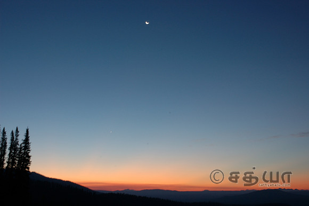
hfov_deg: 48.0
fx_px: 347
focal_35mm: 40
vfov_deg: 33.0
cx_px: 154
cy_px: 103
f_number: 14
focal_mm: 27
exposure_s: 4
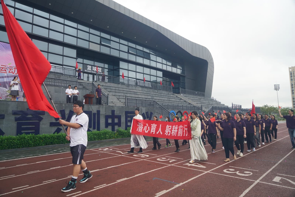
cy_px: 98
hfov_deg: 73.7
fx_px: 197
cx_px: 148
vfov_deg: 53.1
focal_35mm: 24
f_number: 4
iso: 400
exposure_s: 1/250
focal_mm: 24
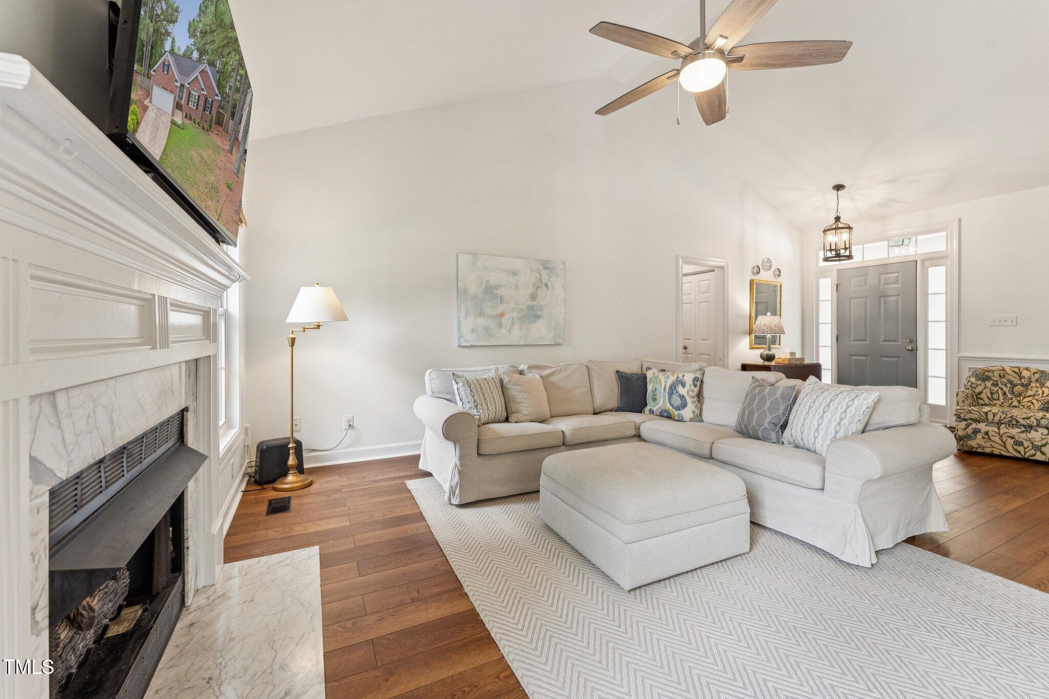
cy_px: 350
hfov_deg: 104.3
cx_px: 524
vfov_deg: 81.2
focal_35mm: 14
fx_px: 408
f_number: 7.1
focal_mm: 14
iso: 1250
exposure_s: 1/60
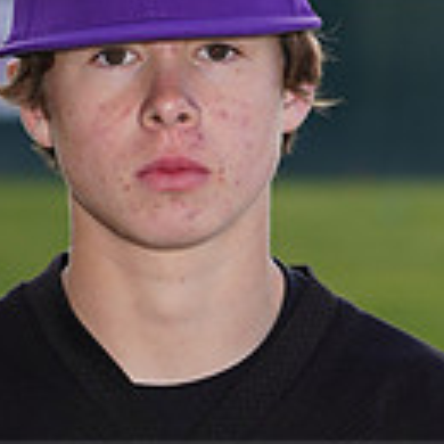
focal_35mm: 658
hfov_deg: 2.7
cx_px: 135
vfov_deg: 2.7
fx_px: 9549
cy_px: 488
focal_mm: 173
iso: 100
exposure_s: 1/200
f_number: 8
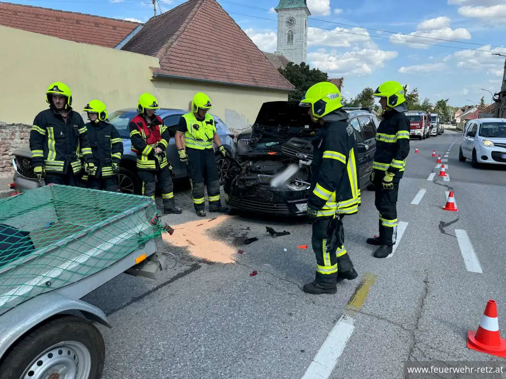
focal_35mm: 24
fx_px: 351
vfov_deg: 56.8
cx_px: 253
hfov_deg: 71.6
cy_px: 190
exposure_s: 1/2041
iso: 80
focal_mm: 6.76
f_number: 1.78
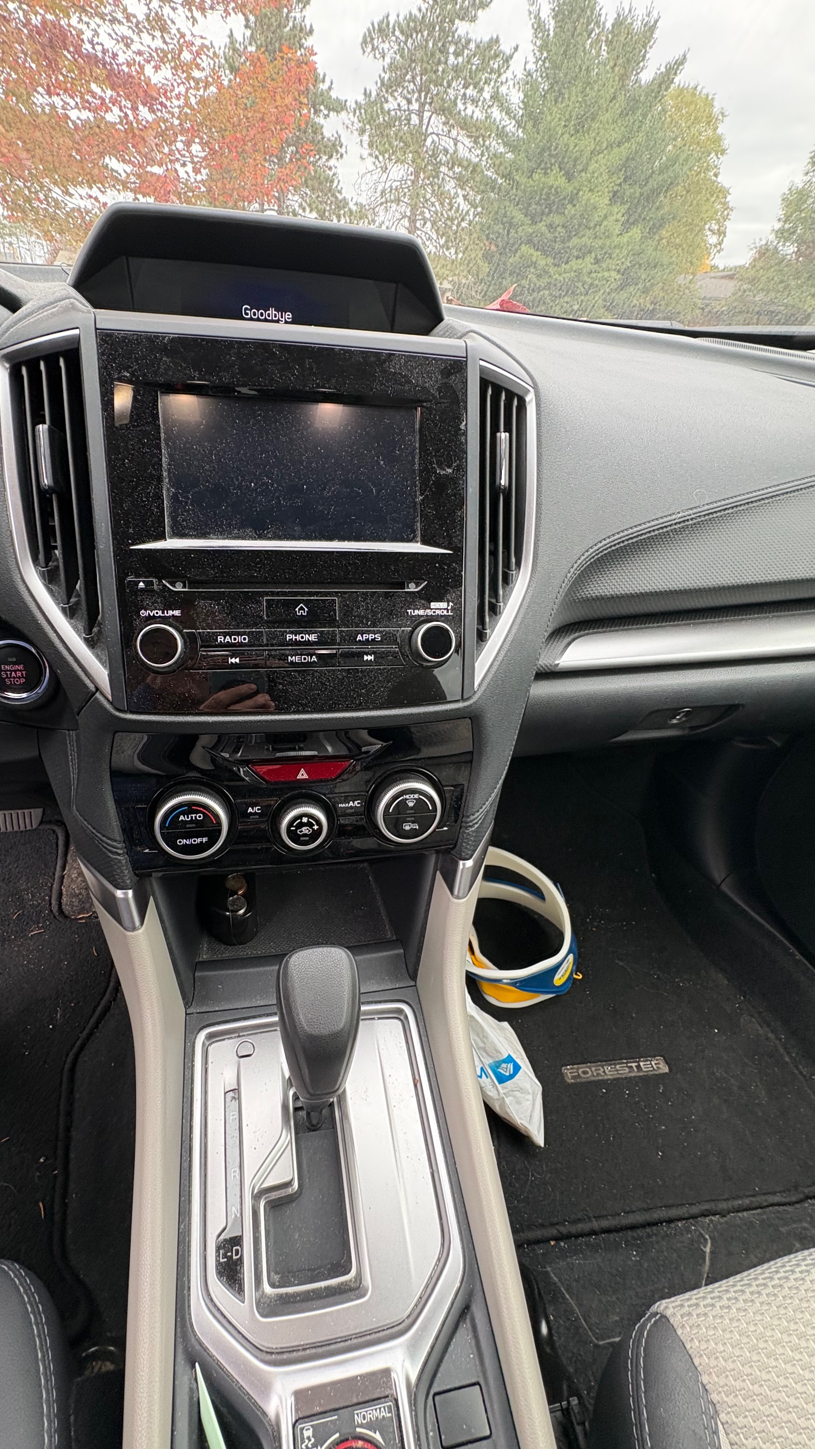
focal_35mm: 16
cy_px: 730
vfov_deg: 99.4
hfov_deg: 66.9
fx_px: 615
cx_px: 365
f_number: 2.2
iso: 250
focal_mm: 2.22
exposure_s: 1/87
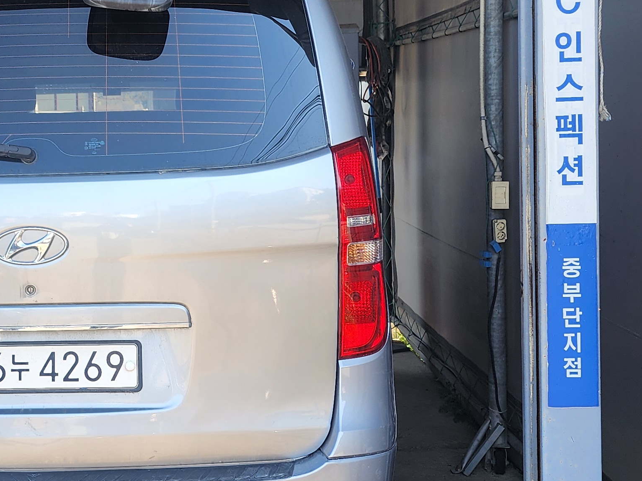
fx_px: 1113
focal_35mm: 60
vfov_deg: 24.4
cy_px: 184
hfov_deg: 31.1
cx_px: 97
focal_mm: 6.4
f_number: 1.8
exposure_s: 1/180
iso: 32
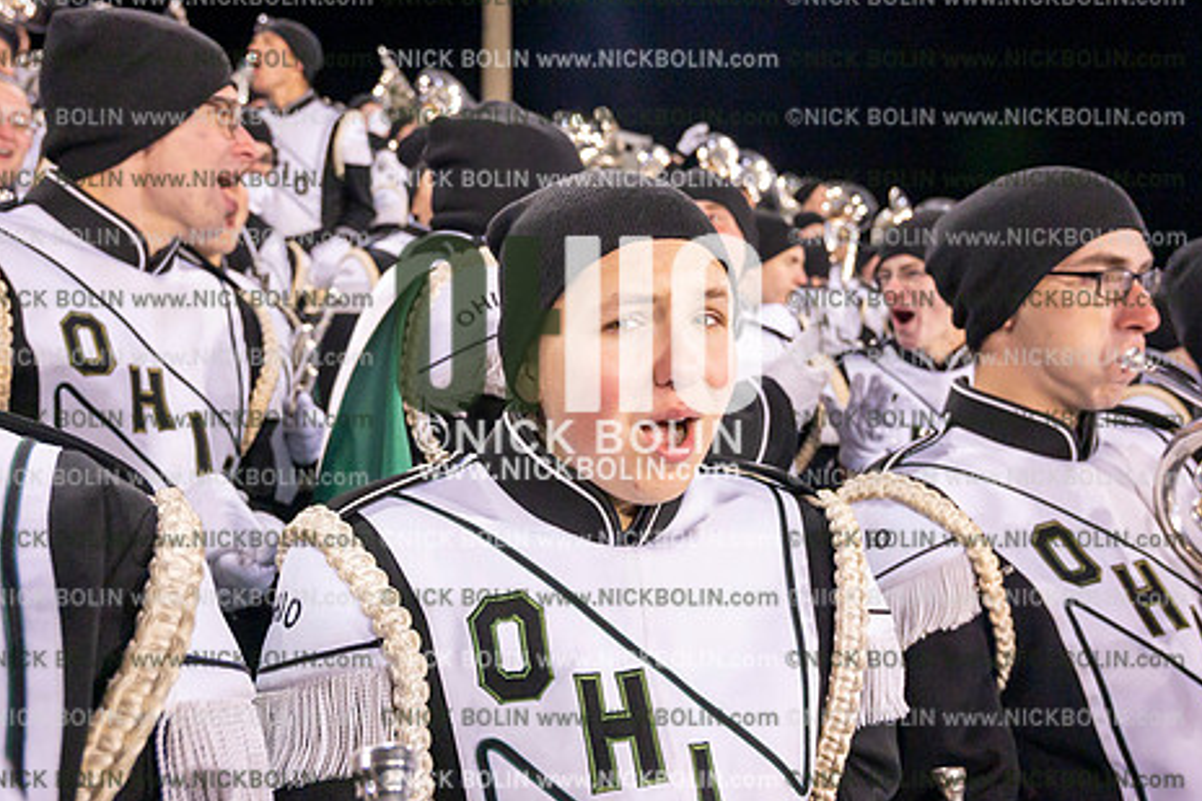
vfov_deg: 43.5
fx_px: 1001
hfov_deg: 61.9
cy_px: 358
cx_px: 578
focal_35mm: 30
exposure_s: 1/640
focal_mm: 24
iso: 5000
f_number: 4.5
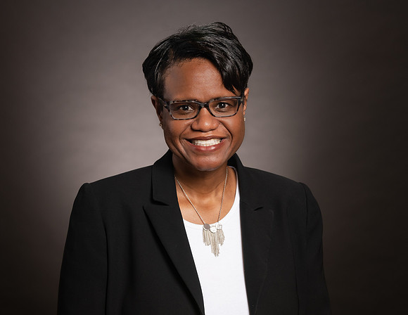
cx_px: 199
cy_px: 182
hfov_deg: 16.5
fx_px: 1404
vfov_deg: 12.8
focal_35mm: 118
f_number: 5.6
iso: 320
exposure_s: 1/200
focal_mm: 92
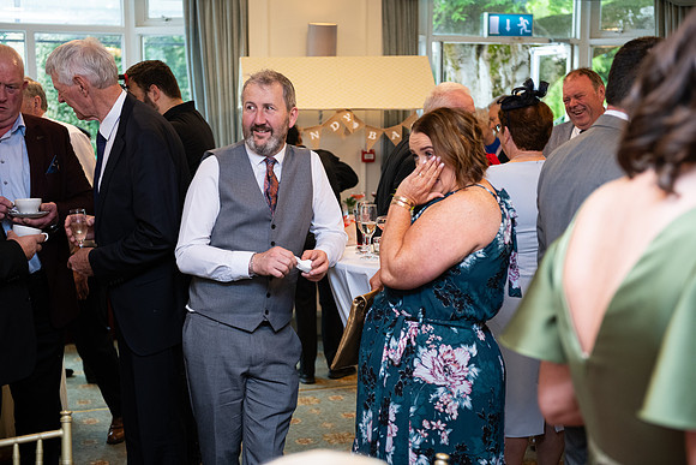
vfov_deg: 24.6
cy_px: 232
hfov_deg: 36.2
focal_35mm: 55
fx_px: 1064
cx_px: 348
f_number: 3.5
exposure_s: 1/160
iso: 800
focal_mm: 55
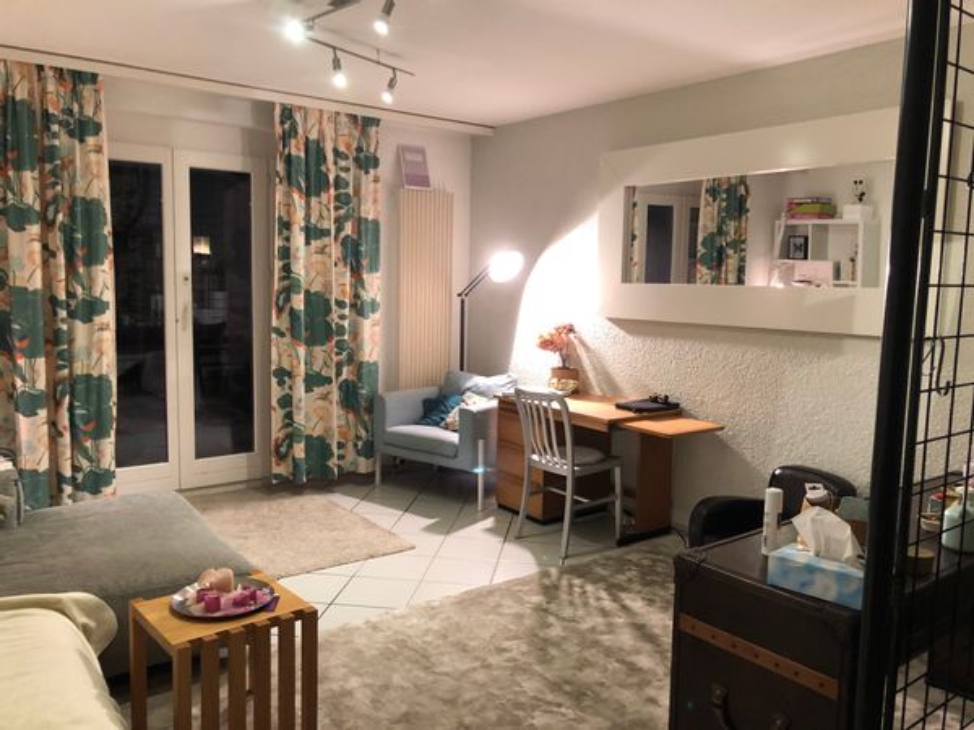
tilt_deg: -6.0
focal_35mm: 28
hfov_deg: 63.4
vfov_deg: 49.7
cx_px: 487
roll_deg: -0.7
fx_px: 788
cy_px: 365
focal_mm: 4
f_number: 1.8
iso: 64
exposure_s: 1/17
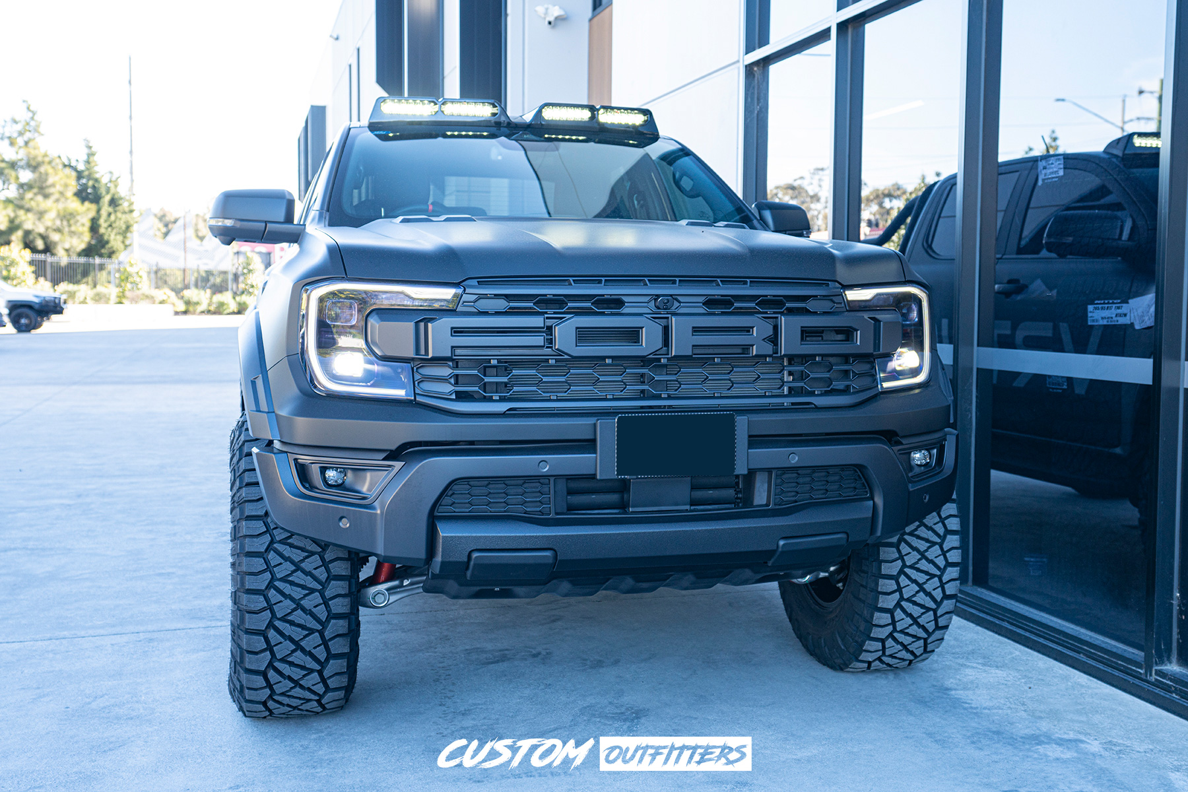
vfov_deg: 38.9
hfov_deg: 55.8
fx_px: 1122
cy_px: 396
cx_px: 594
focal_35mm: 34
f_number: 4
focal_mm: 34
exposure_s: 1/60
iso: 200
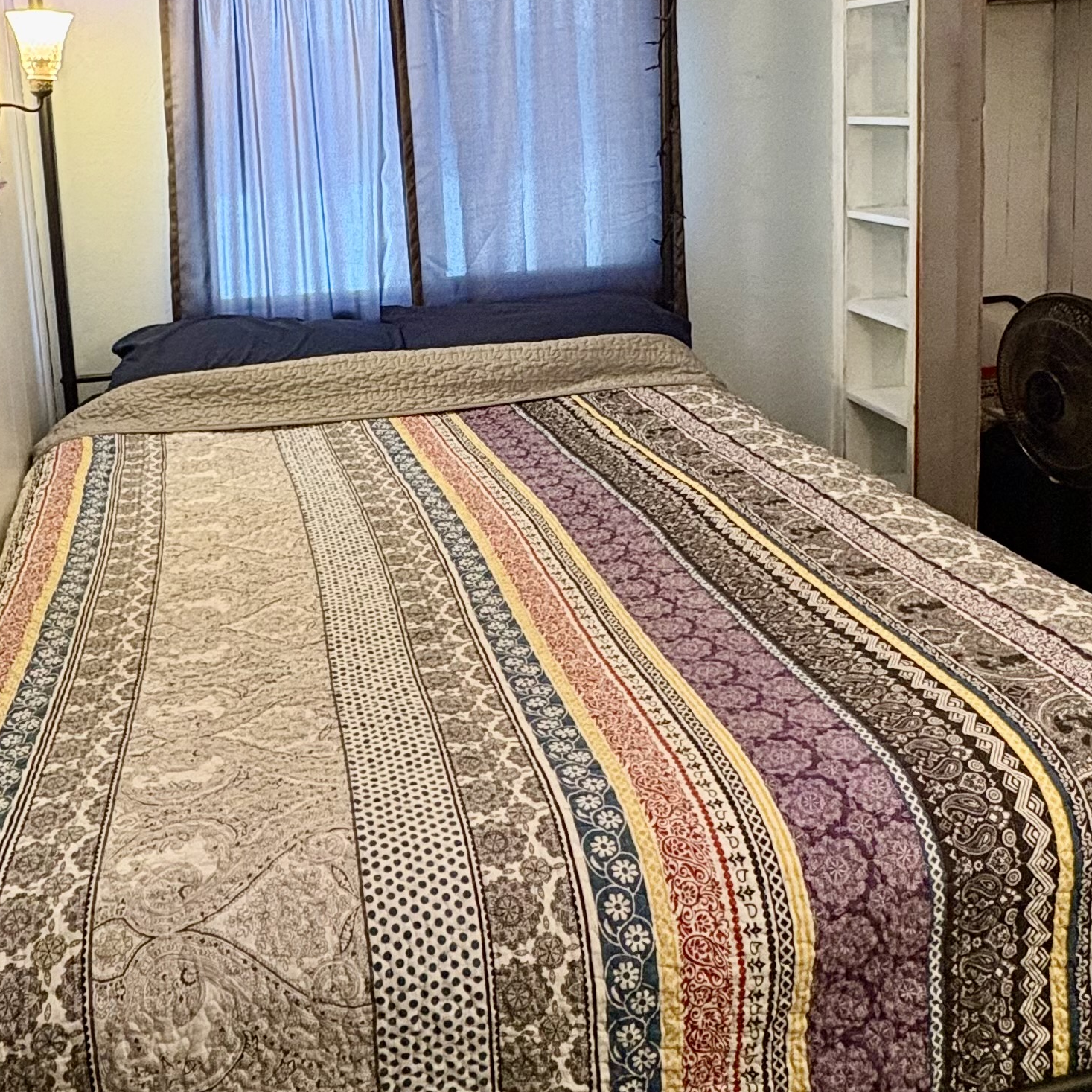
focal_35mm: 34
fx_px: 1213
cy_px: 264
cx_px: 473
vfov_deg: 46.6
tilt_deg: -7.8
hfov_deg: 48.3
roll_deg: +2.6
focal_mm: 2.22
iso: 250
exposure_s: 1/60
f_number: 2.2
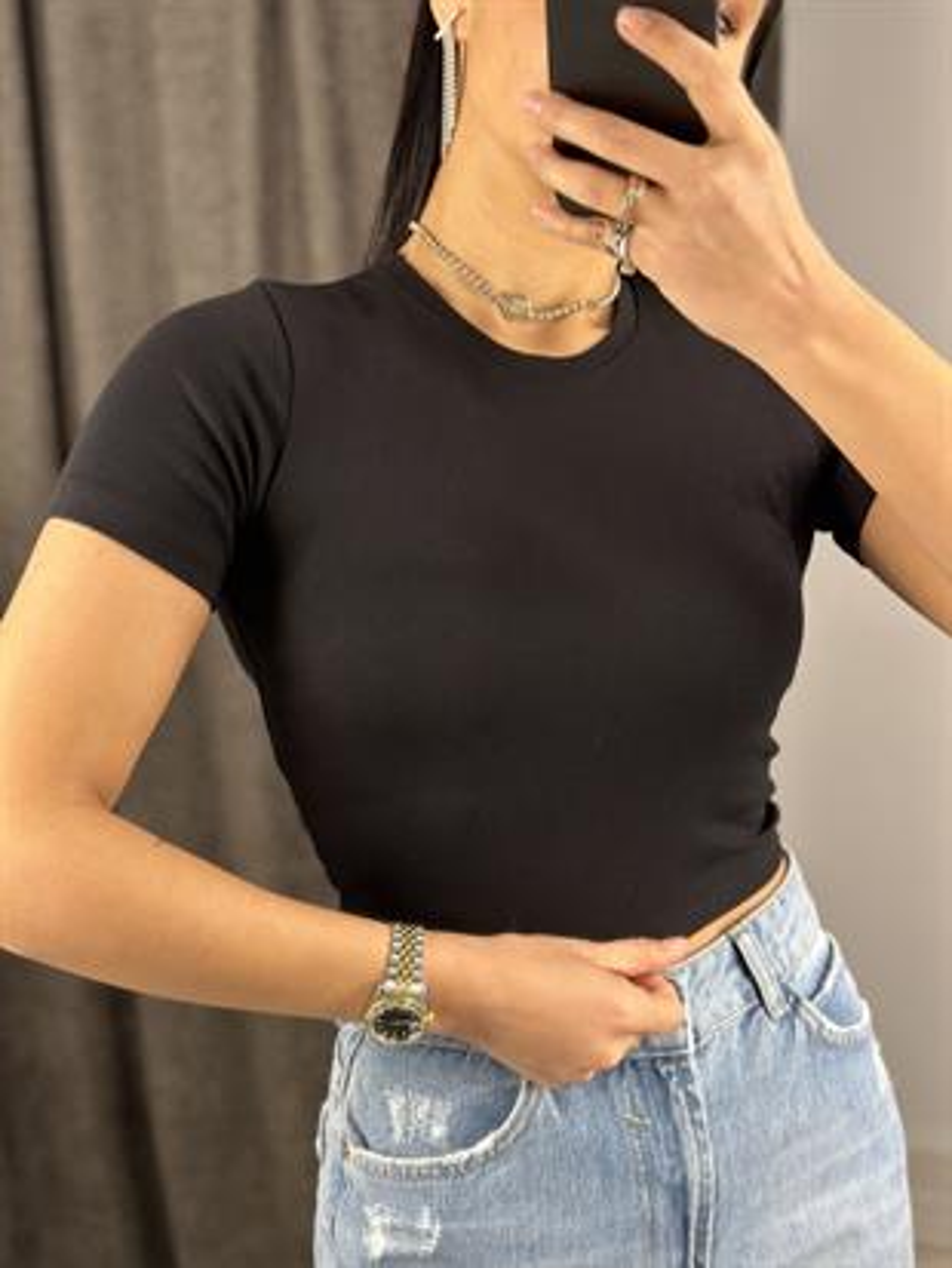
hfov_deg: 30.3
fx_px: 1759
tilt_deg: -31.6
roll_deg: +3.4
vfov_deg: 39.6
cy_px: 634
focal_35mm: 48
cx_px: 476
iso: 100
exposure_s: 1/50
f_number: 1.78
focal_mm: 6.86
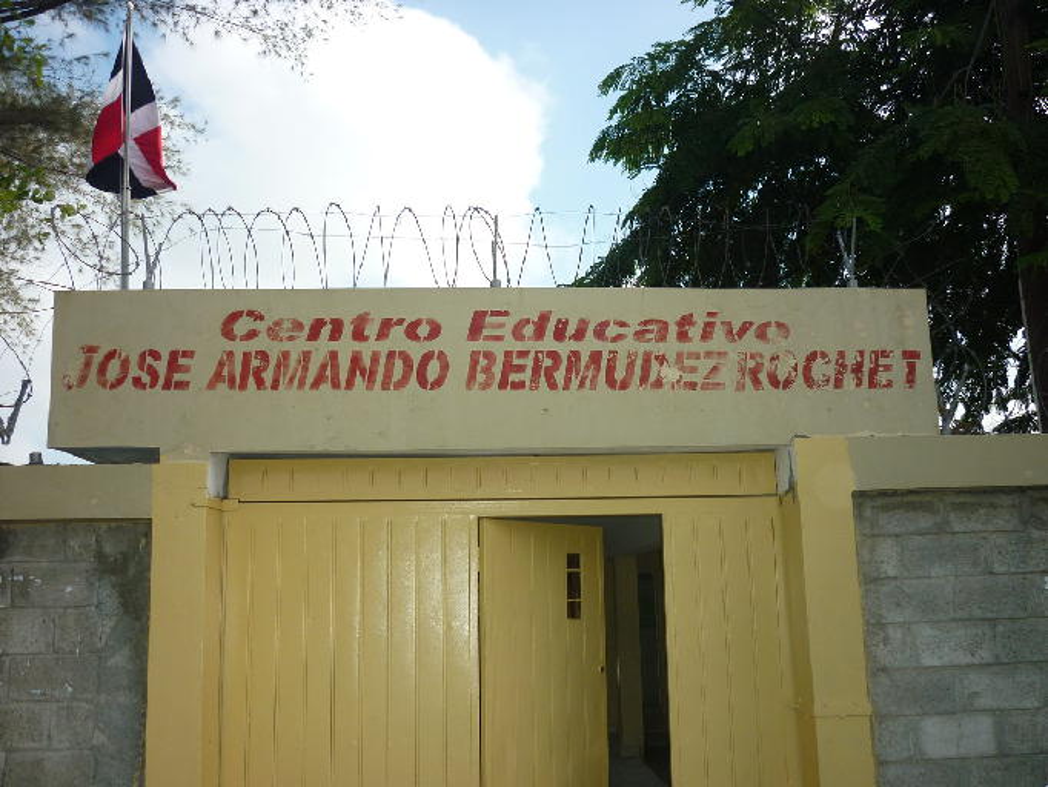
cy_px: 394
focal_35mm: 33
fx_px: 999
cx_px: 524
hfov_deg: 55.3
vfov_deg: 43.0
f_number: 2.8
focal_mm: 5.5
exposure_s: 1/1000
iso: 100
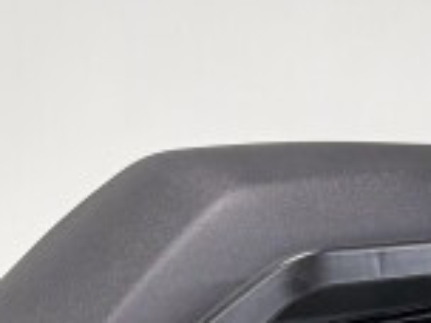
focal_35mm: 182
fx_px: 2266
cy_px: 465
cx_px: -517
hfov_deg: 9.8
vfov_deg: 8.0
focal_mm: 5.96
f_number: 1.6
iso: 50
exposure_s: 1/120
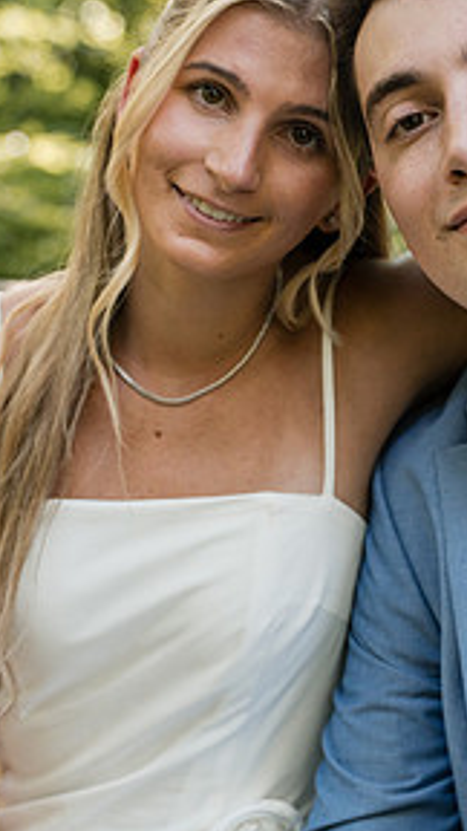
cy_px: 290
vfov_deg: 14.1
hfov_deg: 8.0
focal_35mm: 152
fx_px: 3346
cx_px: 404
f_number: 4
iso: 1000
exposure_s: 1/250
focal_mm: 72
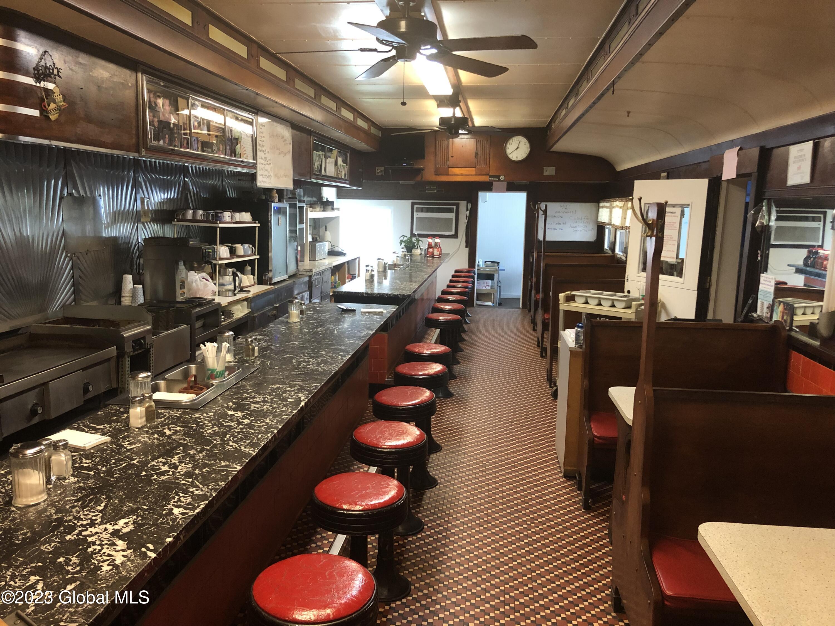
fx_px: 675
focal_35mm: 28
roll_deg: +0.5
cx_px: 418
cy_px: 313
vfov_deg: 49.7
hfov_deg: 63.4
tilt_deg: -8.2
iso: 100
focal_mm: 3.99
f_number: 1.8
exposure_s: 1/15
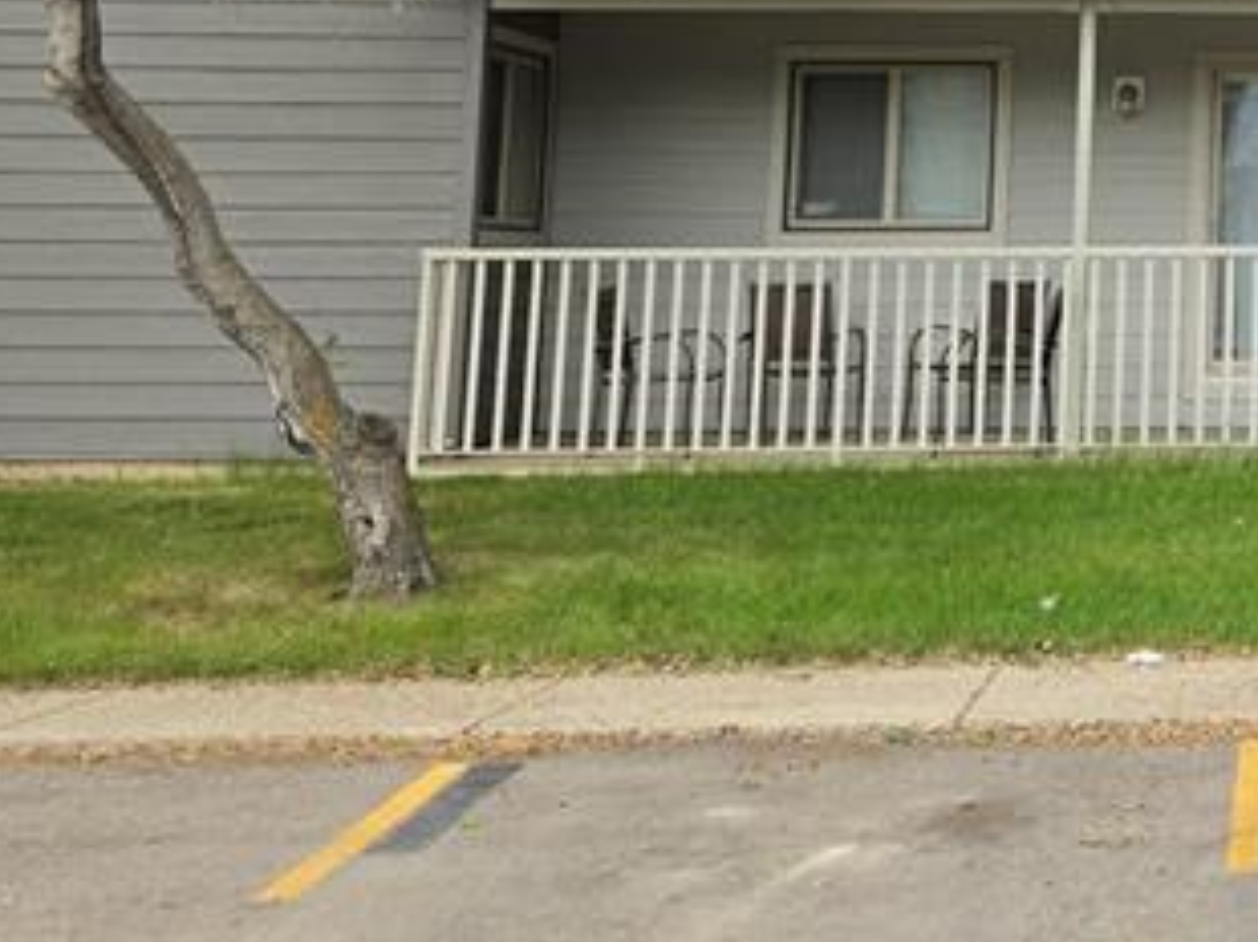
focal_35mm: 76
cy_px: -256
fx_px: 2760
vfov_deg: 18.2
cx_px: 1664
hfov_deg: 22.7
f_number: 1.4
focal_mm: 6.5
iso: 64
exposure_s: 1/4432
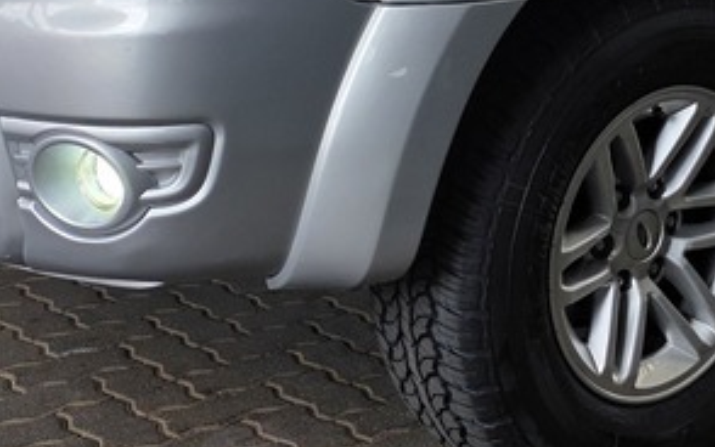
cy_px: -75
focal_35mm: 85
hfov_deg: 23.8
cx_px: 618
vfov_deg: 14.9
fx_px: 1657
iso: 32
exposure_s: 1/359
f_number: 1.7
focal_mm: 6.25
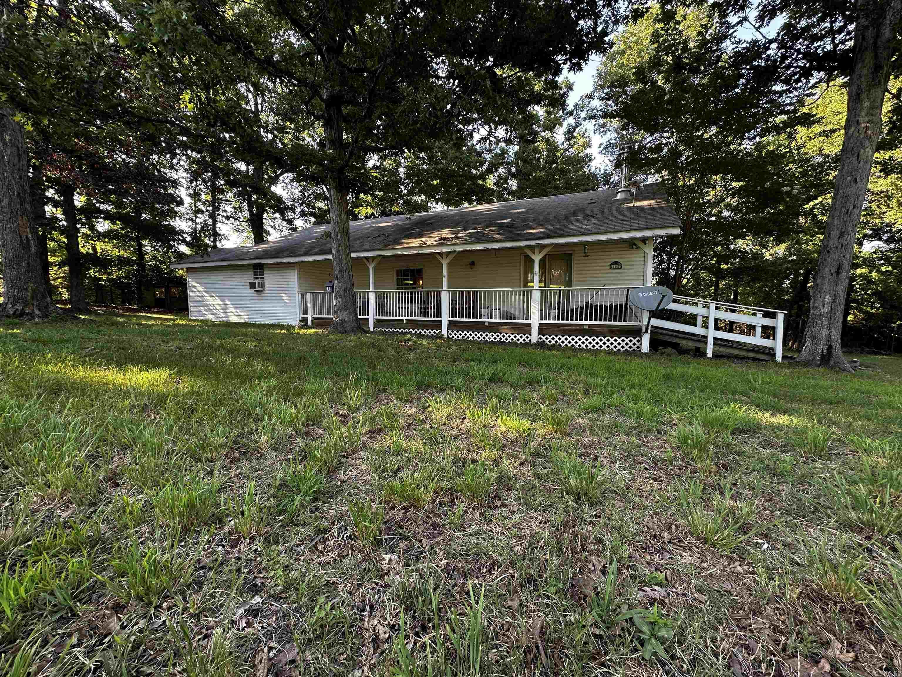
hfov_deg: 102.1
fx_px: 365
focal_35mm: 14
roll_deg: -0.1
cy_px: 338
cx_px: 451
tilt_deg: -5.6
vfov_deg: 85.7
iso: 64
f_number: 2.2
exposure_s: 1/99
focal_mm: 2.22
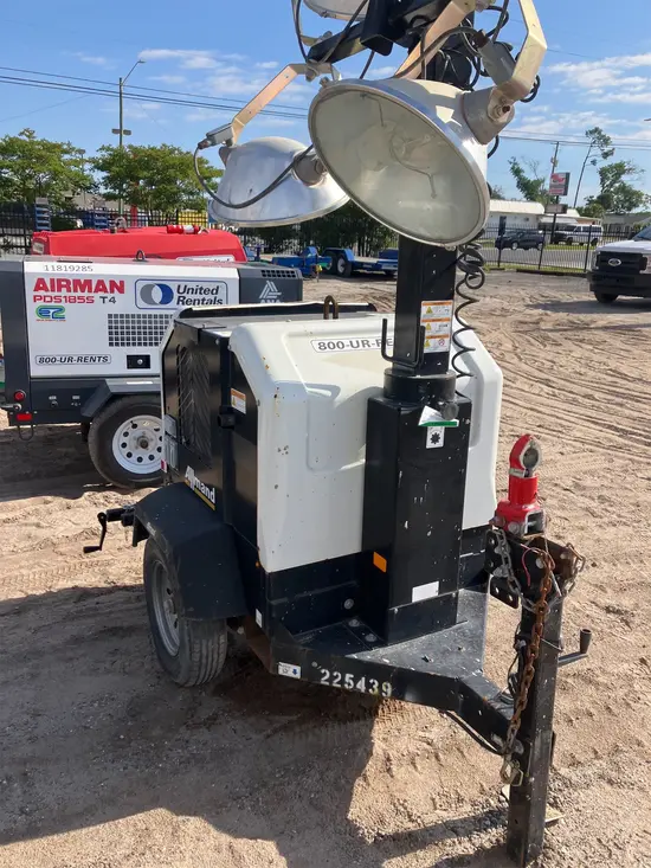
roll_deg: -3.5
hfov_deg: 49.8
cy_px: 434
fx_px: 702
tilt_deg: -14.6
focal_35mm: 28
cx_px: 326
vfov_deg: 63.4
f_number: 1.8
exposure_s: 1/1621
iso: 32
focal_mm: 3.99
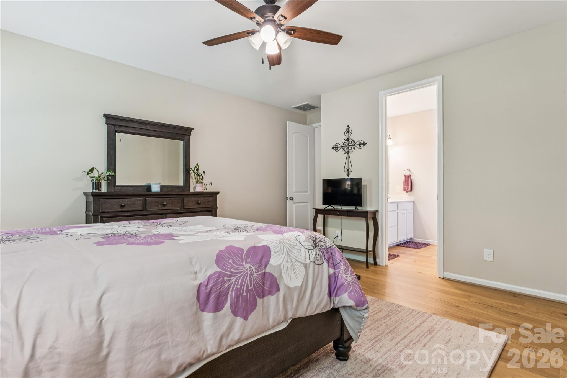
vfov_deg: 68.9
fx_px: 276
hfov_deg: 91.6
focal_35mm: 18
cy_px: 189
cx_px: 284
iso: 100
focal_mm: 17.5
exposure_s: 2
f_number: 13
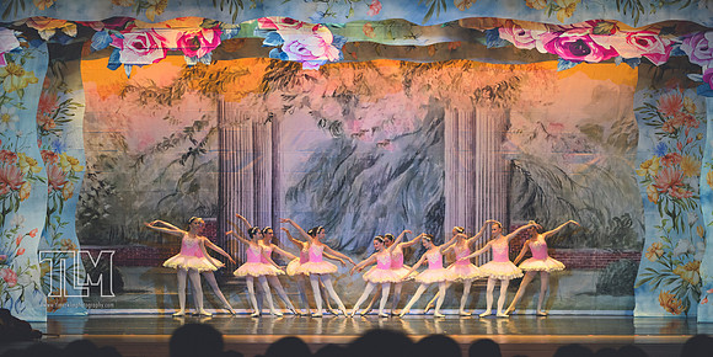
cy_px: 240
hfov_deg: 22.0
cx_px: 343
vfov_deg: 11.1
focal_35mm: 99
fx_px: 1832
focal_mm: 70
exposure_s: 1/500
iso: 2200
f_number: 2.8
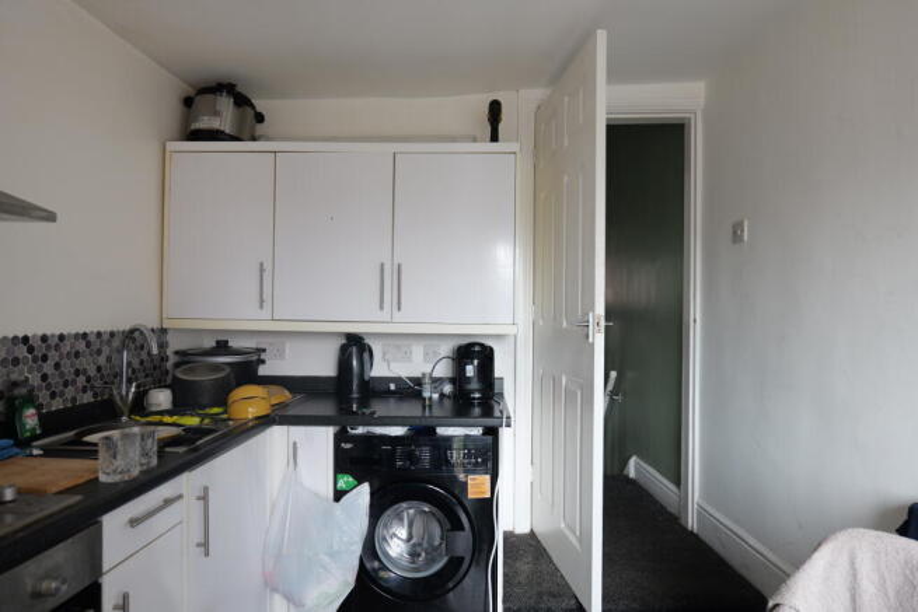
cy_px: 306
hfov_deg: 84.0
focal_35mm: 20
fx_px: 510
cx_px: 459
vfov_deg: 62.0
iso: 640
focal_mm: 20
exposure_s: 1/60
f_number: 3.5
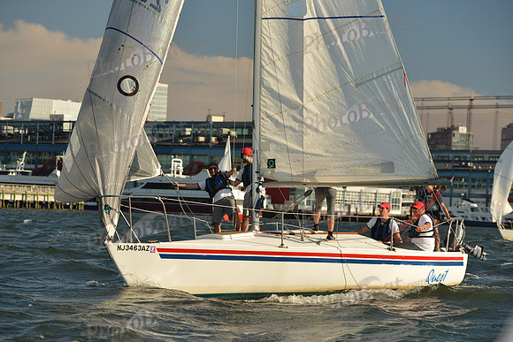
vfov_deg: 13.4
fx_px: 1454
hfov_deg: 20.0
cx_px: 256
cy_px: 171
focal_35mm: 102
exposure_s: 1/1250
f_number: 5
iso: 400
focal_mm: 102
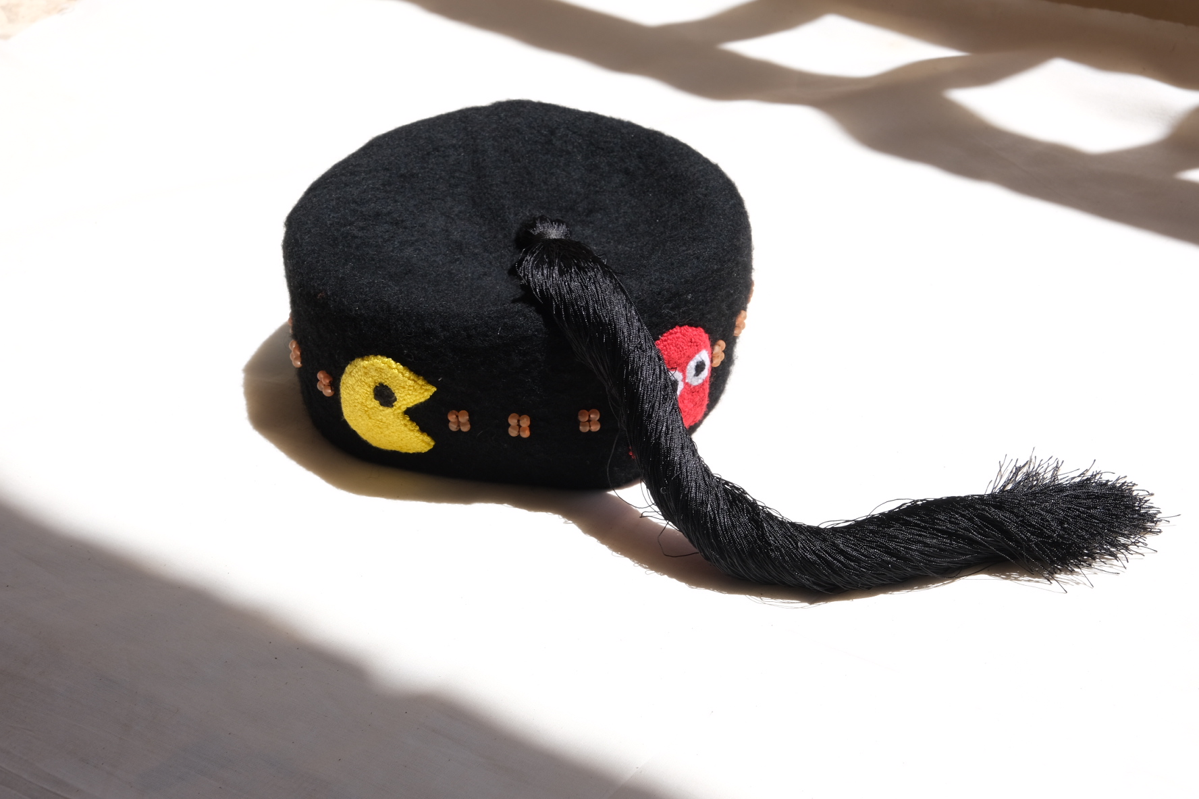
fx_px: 2764
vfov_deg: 16.5
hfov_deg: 24.5
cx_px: 600
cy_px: 400
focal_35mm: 83
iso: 160
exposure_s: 1/125
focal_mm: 55
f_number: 13
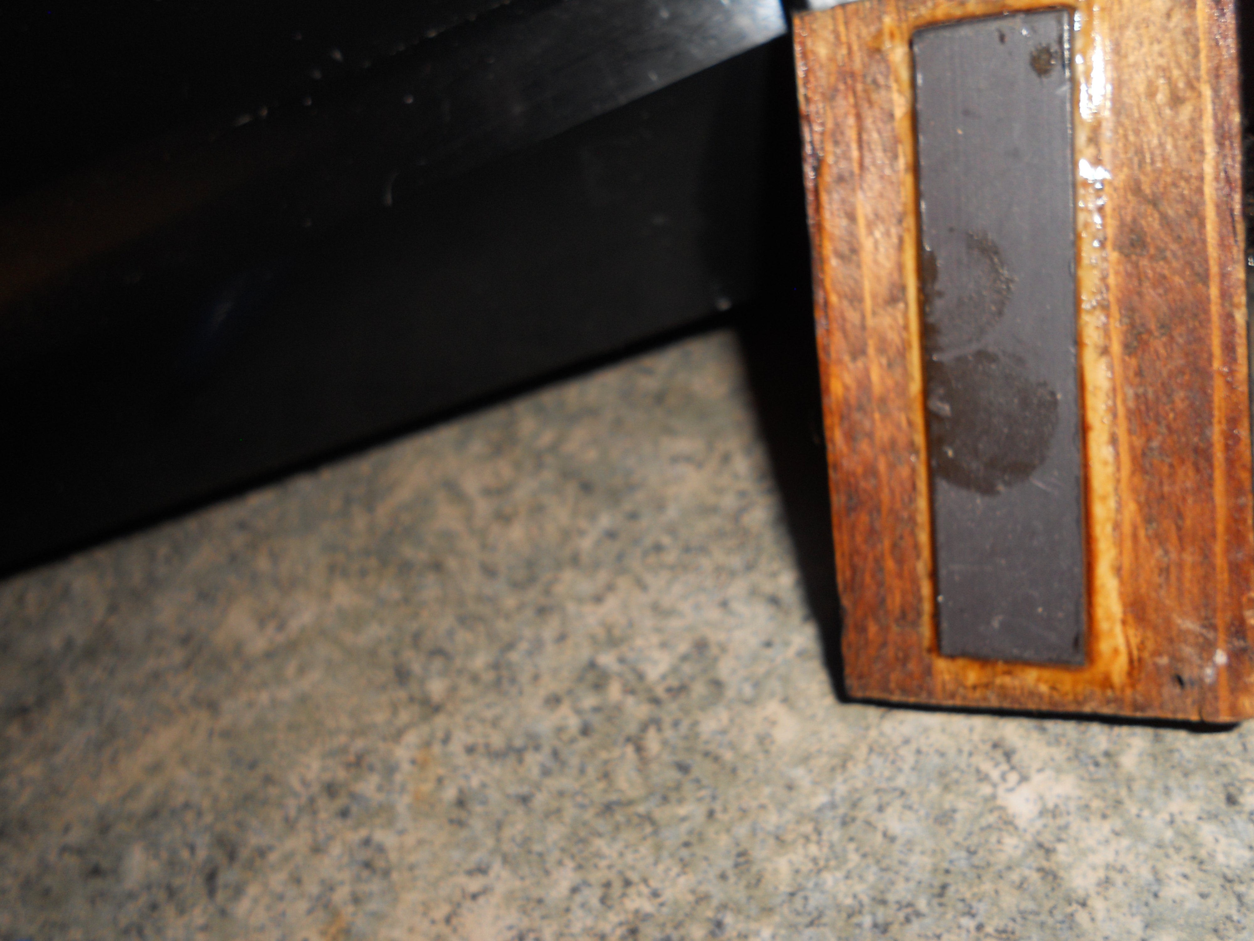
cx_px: 627
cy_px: 470
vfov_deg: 44.2
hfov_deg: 56.8
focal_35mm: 32
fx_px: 1159
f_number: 8.8
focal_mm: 5.8
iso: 80
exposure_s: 1/25
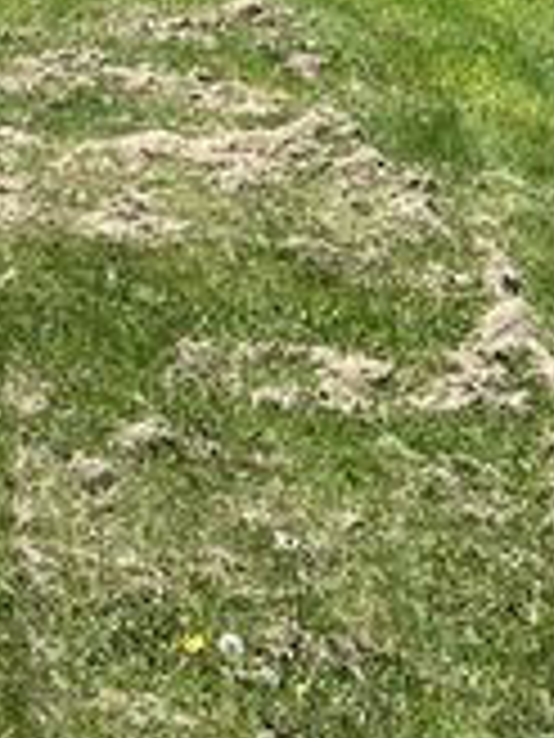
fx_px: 2262
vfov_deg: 17.8
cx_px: -212
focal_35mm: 106
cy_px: -115
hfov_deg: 13.4
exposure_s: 1/3165
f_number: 1.5
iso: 50
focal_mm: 5.7
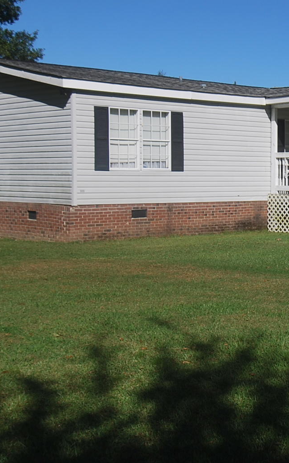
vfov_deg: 29.8
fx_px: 870
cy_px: 202
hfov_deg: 18.2
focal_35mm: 69
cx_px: 318
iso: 100
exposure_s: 1/320
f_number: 9
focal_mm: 24
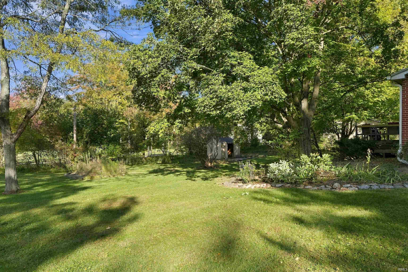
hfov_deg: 72.1
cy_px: 136
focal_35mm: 25
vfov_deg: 51.7
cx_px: 204
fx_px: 280
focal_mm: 16.5
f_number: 5.6
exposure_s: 1/1000
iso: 800
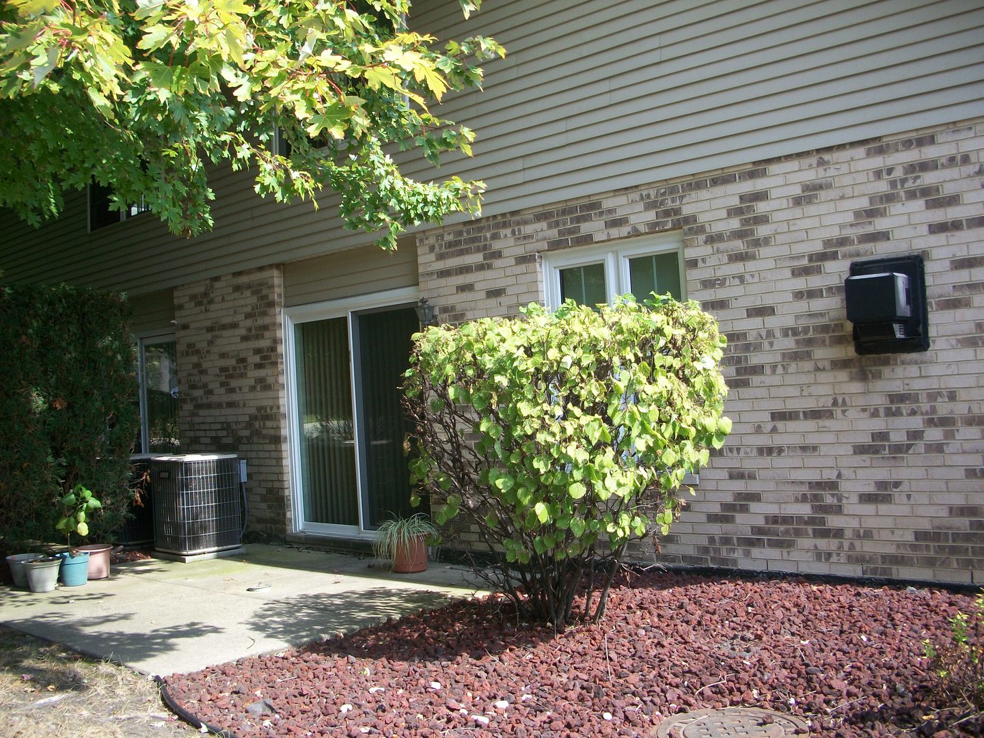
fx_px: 995
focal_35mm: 35
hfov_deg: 52.6
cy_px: 369
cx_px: 492
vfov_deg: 40.7
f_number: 3.1
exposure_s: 1/320
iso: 80
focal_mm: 6.3
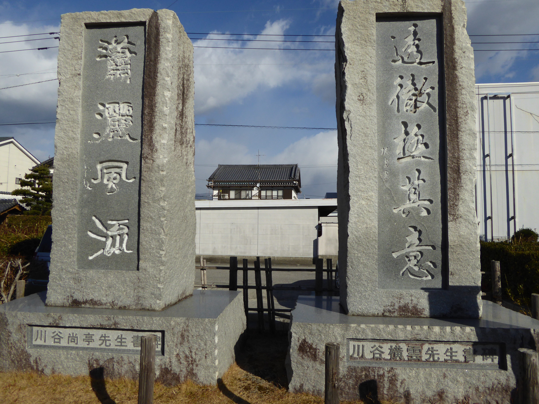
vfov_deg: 54.9
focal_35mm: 25
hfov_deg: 69.4
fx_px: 389
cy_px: 202
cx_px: 270
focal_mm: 4.3
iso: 100
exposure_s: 1/1600
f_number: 3.5
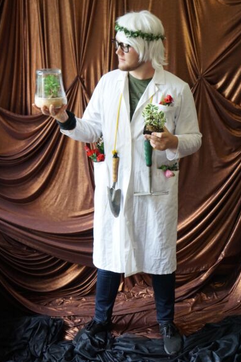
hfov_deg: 33.4
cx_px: 122
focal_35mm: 40
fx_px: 402
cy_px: 179
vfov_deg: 48.5
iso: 1600
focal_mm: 26
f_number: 4
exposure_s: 1/160
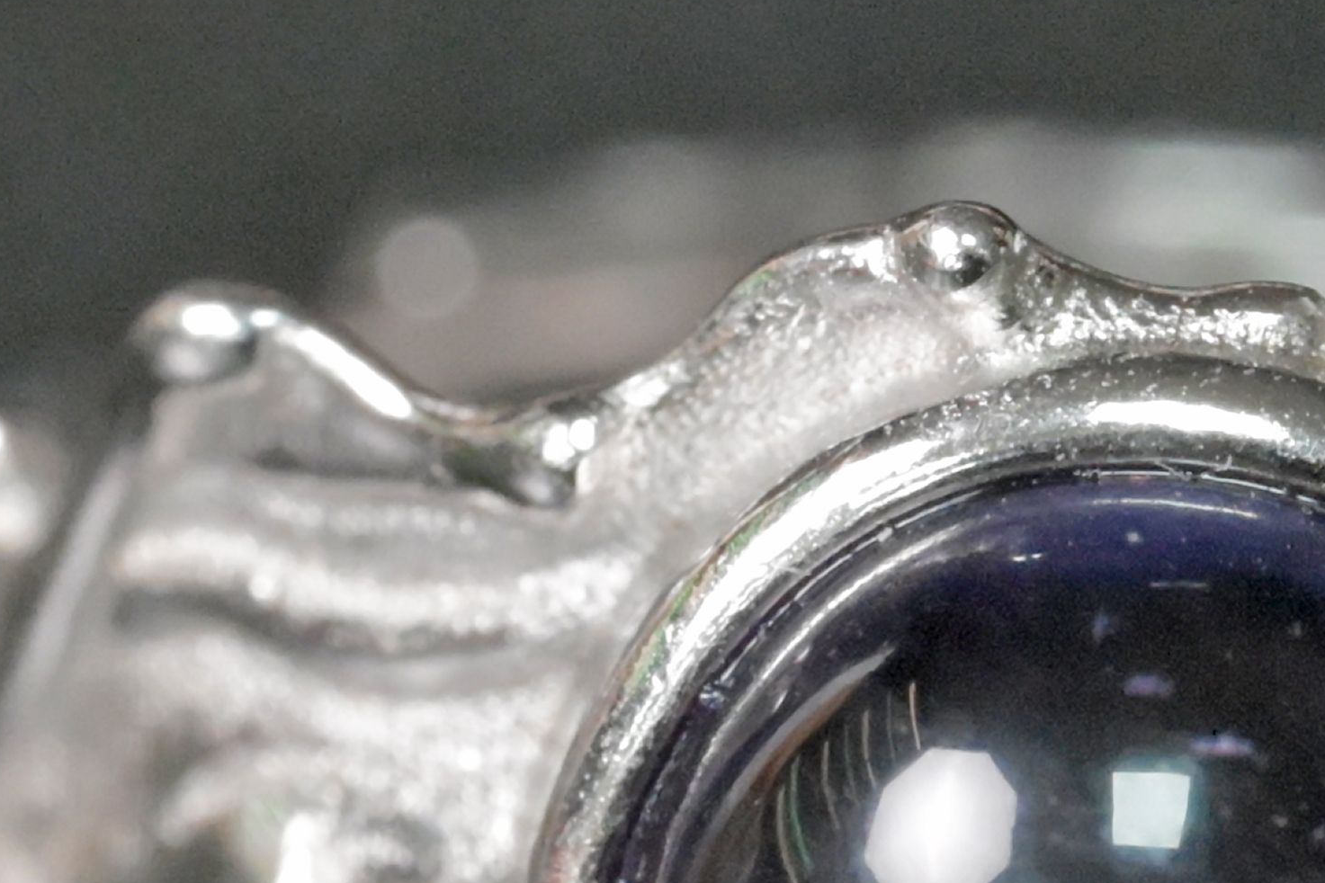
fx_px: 15862
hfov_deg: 4.8
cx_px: 1045
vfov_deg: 3.2
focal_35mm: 431
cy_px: 1197
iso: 9000
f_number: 16
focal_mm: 105
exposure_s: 1/125
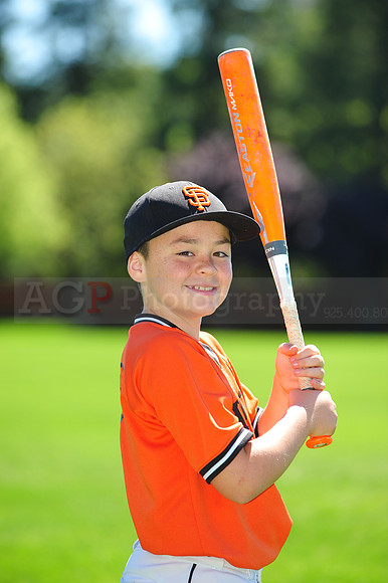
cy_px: 292
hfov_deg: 6.9
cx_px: 194
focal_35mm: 200
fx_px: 3237
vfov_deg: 10.3
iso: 320
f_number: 5
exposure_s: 1/800
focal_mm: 200
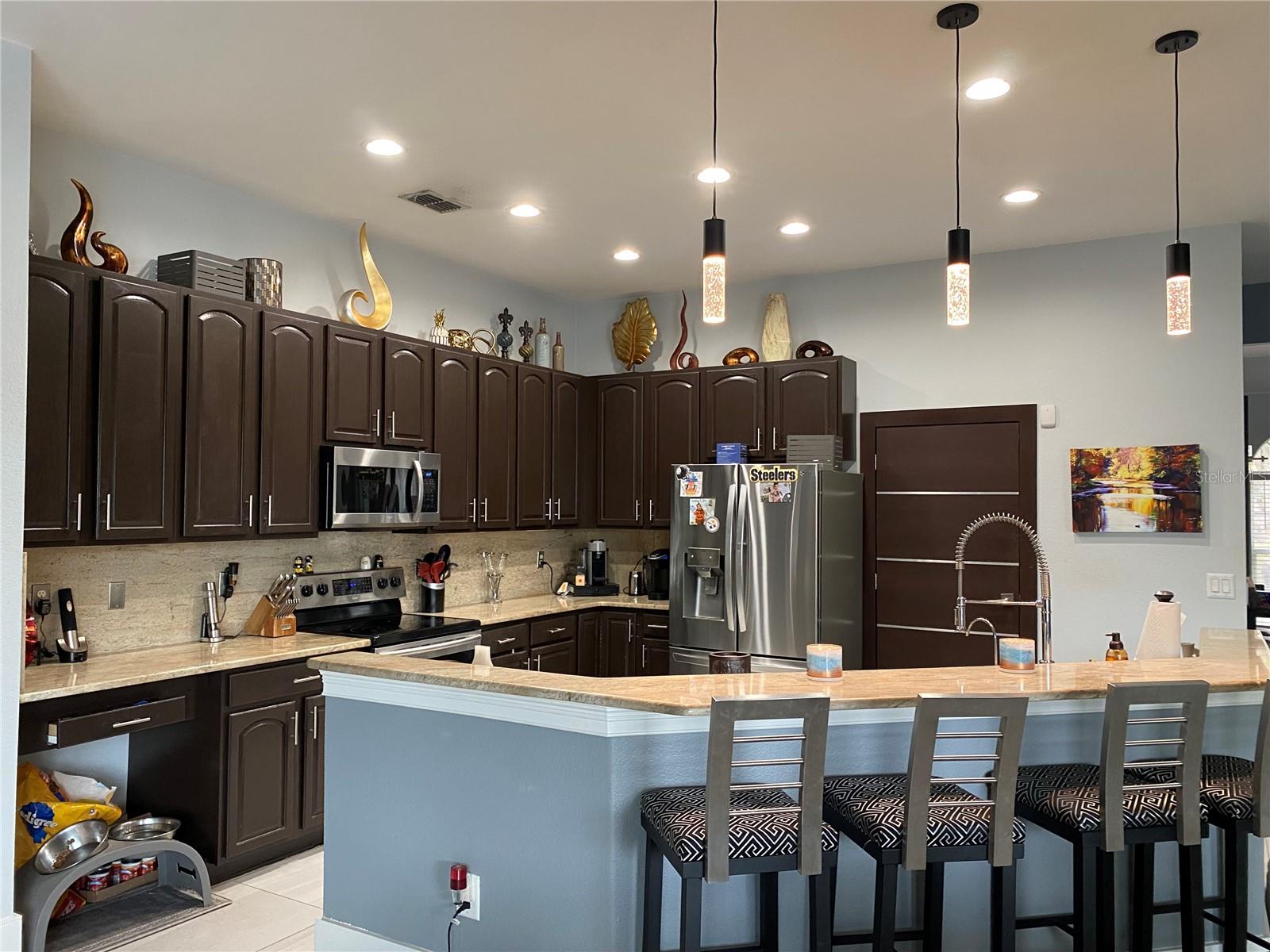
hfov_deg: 67.3
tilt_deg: +1.8
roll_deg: -0.6
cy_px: 476
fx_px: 954
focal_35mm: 26
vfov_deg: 53.1
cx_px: 635
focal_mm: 4.25
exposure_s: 1/60
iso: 250
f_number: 1.8
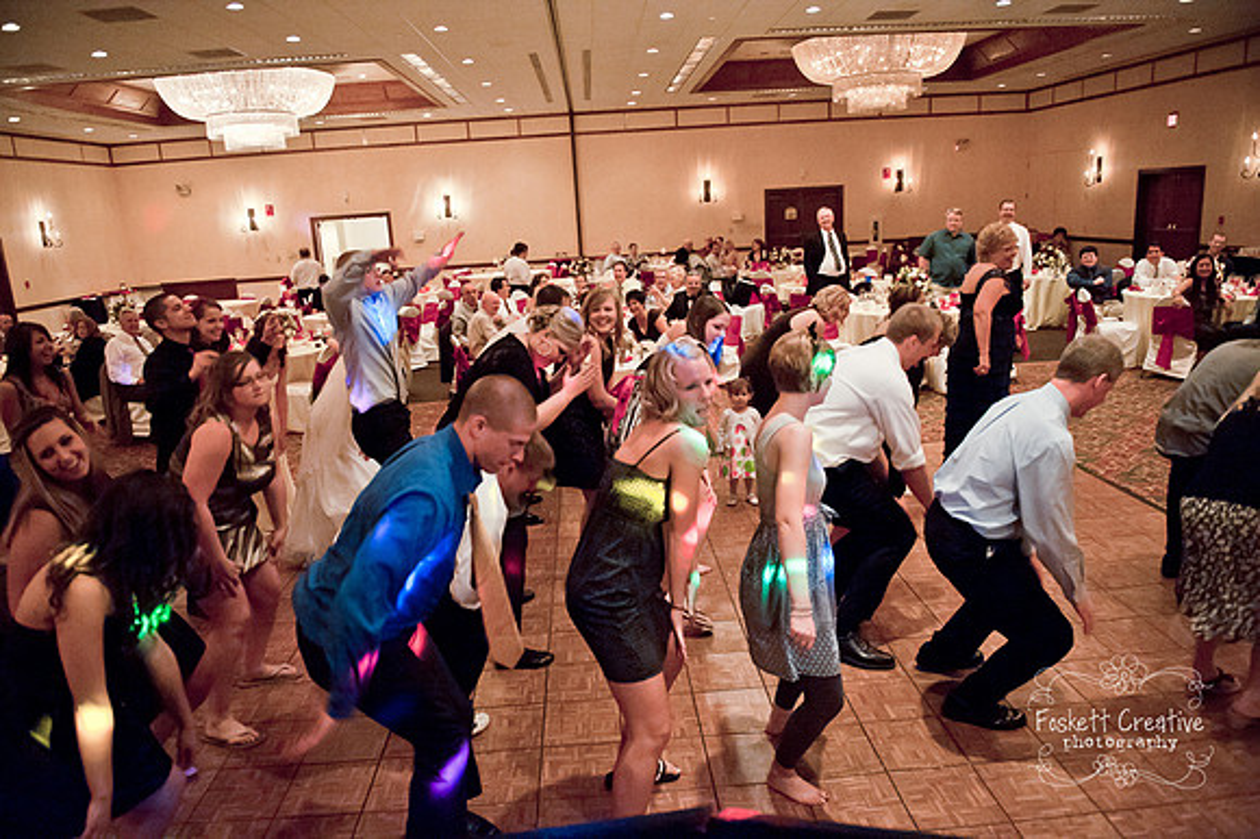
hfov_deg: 73.8
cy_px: 420
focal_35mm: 24
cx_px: 630
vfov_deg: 53.1
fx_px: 839
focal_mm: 24
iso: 8000
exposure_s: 1/60
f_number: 2.8
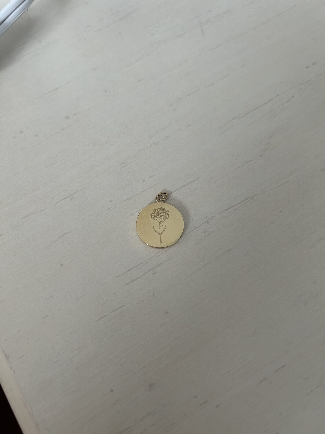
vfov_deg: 67.3
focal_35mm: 26
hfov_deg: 53.1
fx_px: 325
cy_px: 217
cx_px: 162
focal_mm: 5.7
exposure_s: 1/121
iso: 125
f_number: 1.5
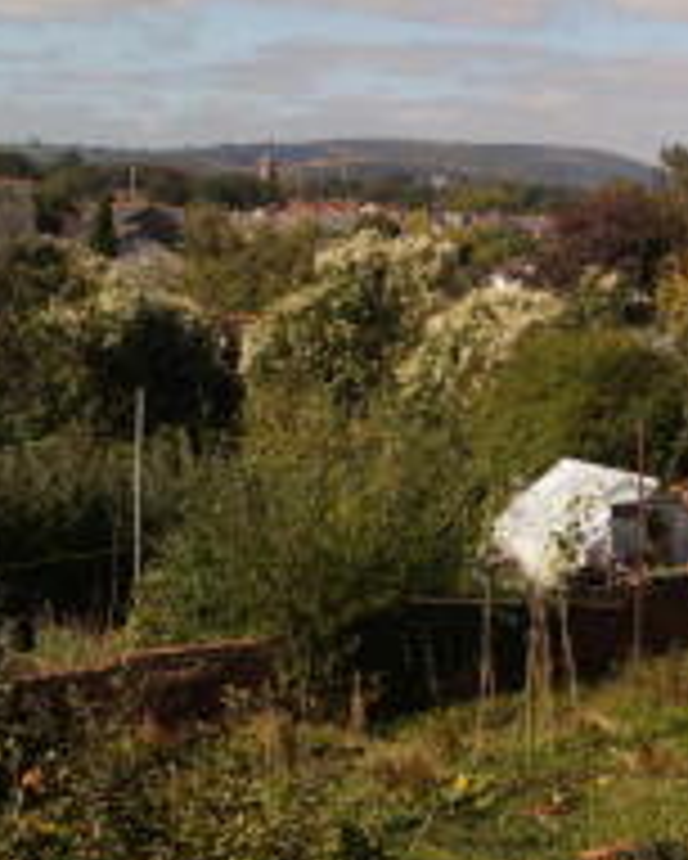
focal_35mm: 70
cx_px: 823
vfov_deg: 27.0
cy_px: 304
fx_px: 1780
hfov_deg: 20.5
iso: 100
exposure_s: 1/500
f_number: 6.3
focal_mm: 20
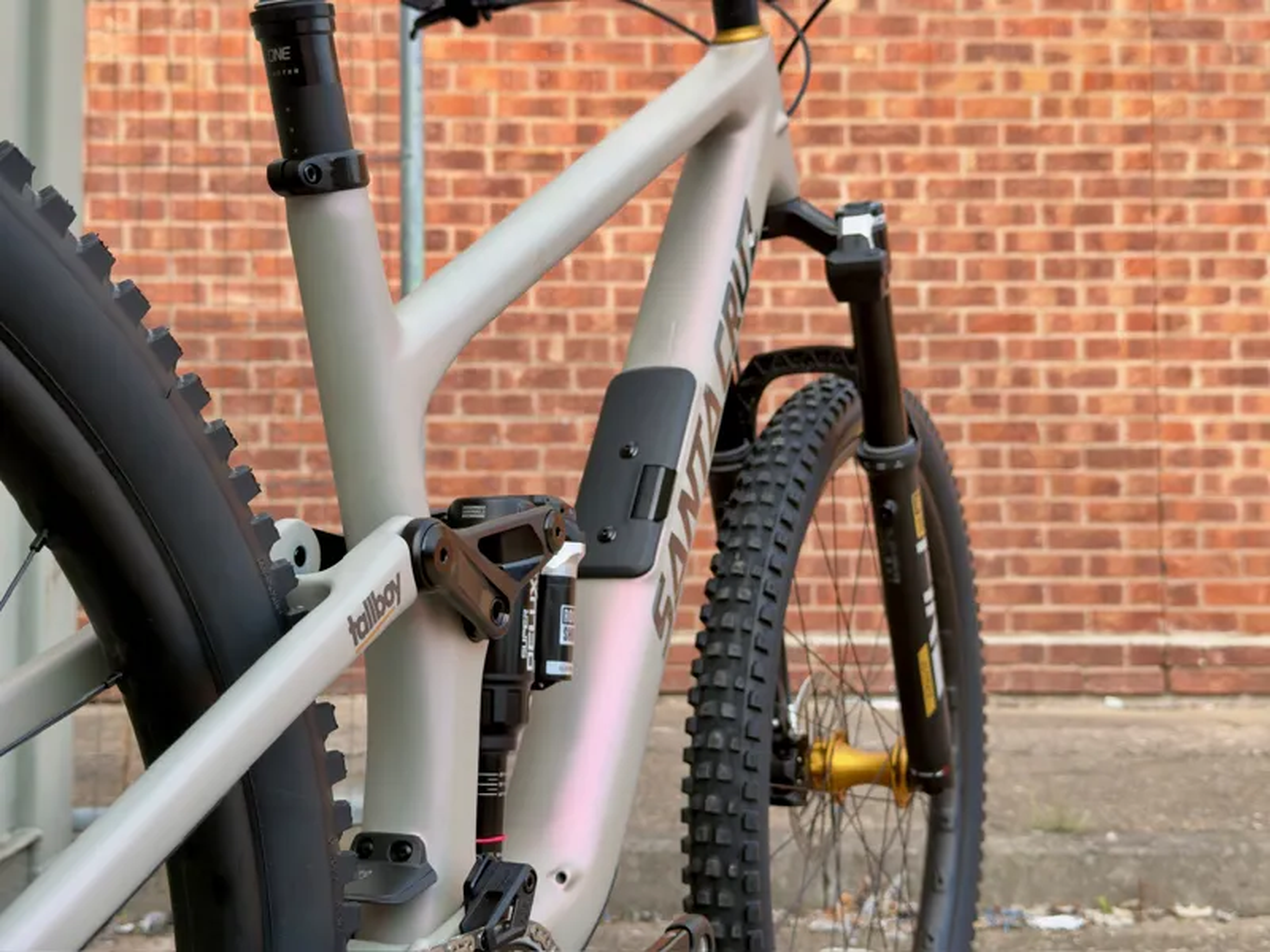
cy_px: 476
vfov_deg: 35.1
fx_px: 1504
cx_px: 635
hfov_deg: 45.8
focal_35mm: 41
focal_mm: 6.76
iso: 64
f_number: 1.78
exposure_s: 1/467
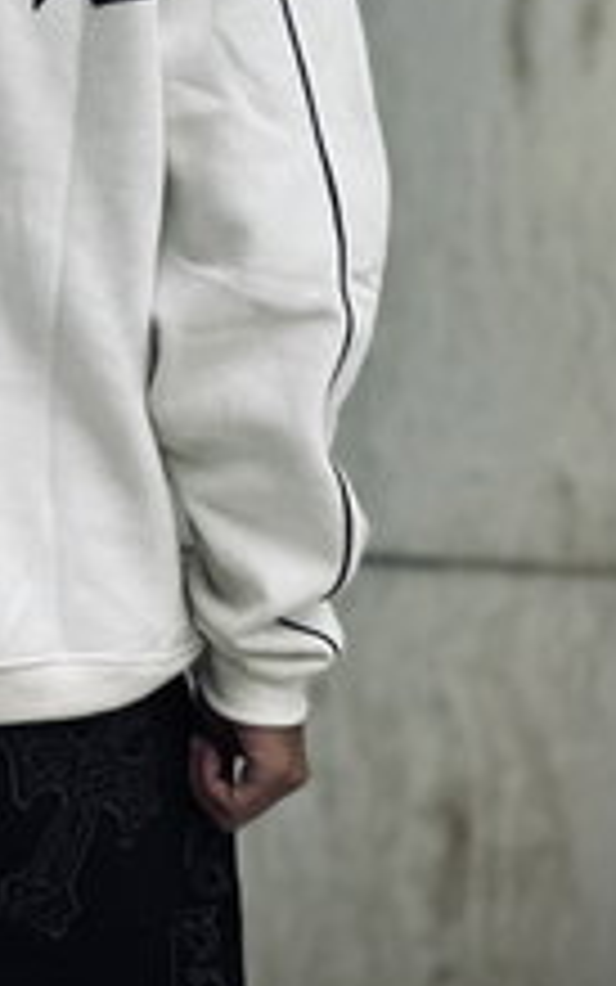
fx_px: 5342
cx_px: -112
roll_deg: +0.0
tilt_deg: -2.3
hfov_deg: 6.6
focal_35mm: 199
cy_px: -56
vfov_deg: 10.4
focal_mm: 9
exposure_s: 1/121
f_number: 2.8
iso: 125
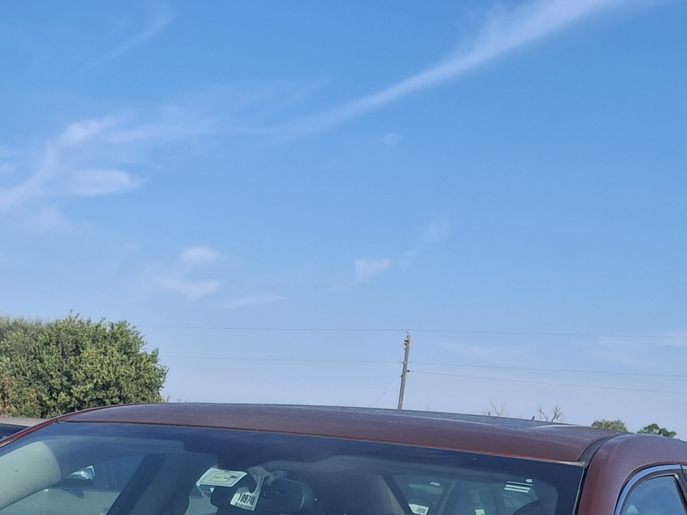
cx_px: 211
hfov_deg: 25.2
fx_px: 1528
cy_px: 782
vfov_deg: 17.2
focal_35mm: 77
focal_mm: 4.69
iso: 32
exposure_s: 1/1862
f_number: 1.8
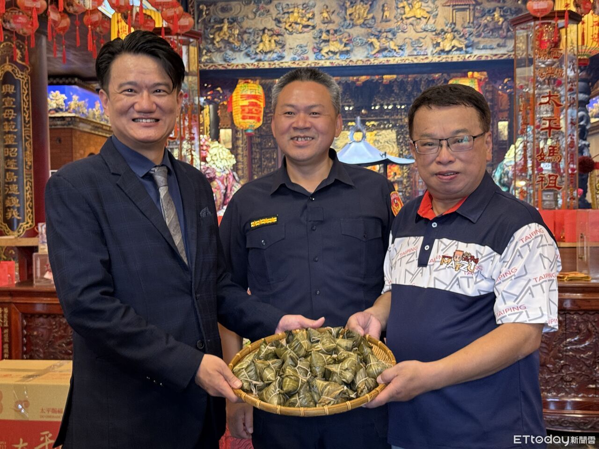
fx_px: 831
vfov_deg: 30.3
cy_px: 224
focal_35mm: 48
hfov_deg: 39.7
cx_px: 300
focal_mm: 6.76
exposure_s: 1/40
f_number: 1.78
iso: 250
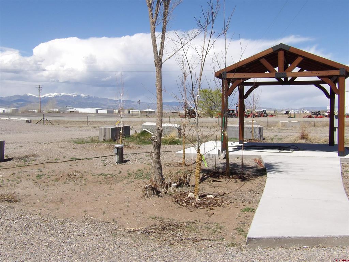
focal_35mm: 39
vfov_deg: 36.8
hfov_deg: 47.9
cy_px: 131
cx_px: 174
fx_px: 393
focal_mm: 7
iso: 100
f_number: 7.4
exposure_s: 1/319
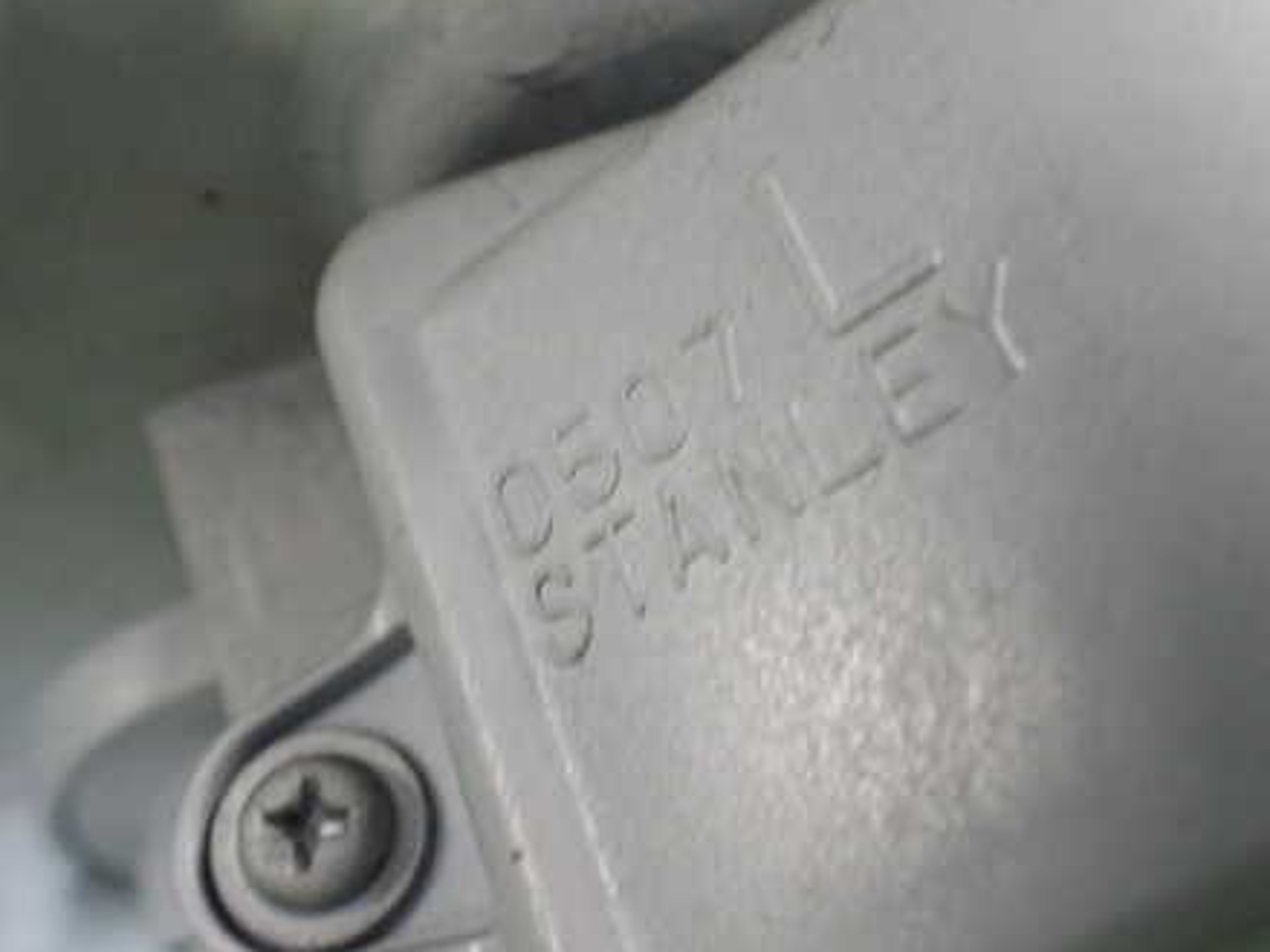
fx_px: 1504
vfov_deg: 35.1
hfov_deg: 45.7
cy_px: 451
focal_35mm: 41
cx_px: 726
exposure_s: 1/40
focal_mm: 5.4
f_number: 2.3
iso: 800
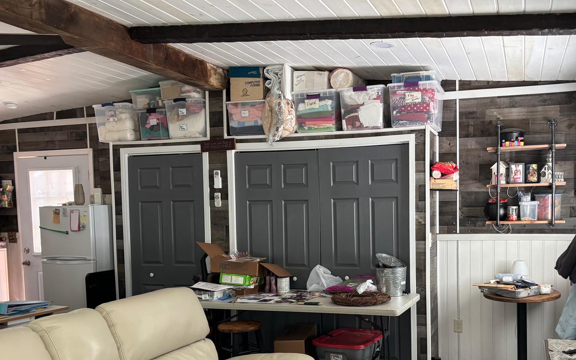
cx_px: 350
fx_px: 565
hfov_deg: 53.6
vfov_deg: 34.9
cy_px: 247
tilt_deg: -2.1
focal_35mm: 36
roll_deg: +1.4
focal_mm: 5.96
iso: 200
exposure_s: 1/60
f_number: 1.6
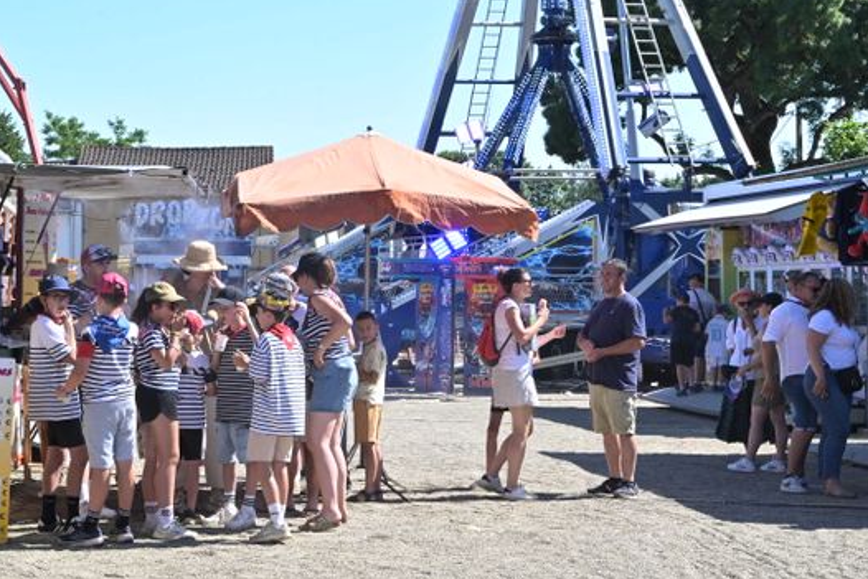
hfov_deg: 22.8
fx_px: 2146
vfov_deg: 15.3
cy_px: 172
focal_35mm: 89
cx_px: 297
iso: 500
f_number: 18
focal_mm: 60
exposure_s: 1/200
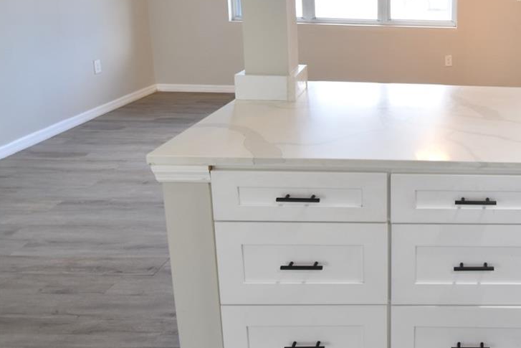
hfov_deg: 49.7
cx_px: 487
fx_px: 478
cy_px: 63
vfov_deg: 38.3
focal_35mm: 33
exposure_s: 1/60
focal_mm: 10
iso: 450
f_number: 4
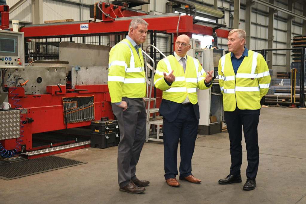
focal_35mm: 46
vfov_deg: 29.3
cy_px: 102
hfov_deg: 42.7
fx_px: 391
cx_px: 153
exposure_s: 1/250
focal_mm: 31
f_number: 4
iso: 3200
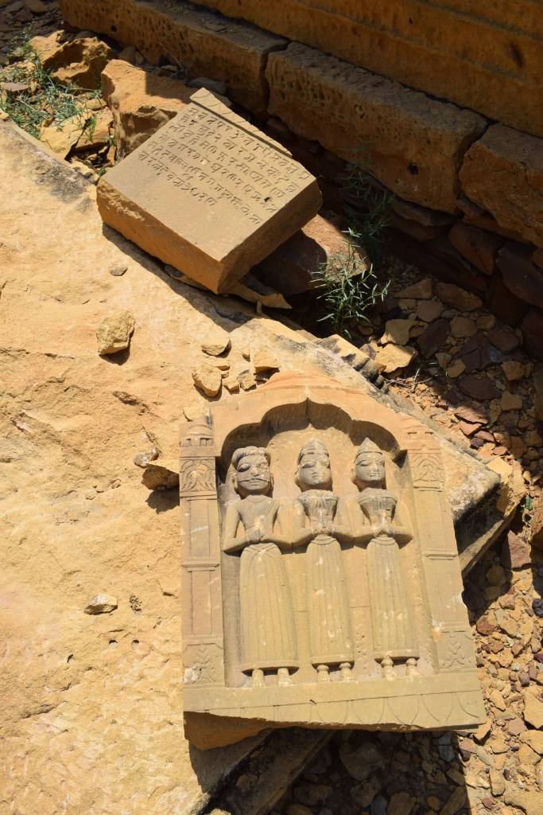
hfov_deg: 41.7
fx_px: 712
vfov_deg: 59.5
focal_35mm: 32
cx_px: 272
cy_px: 408
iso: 200
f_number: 10
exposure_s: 1/400
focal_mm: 21
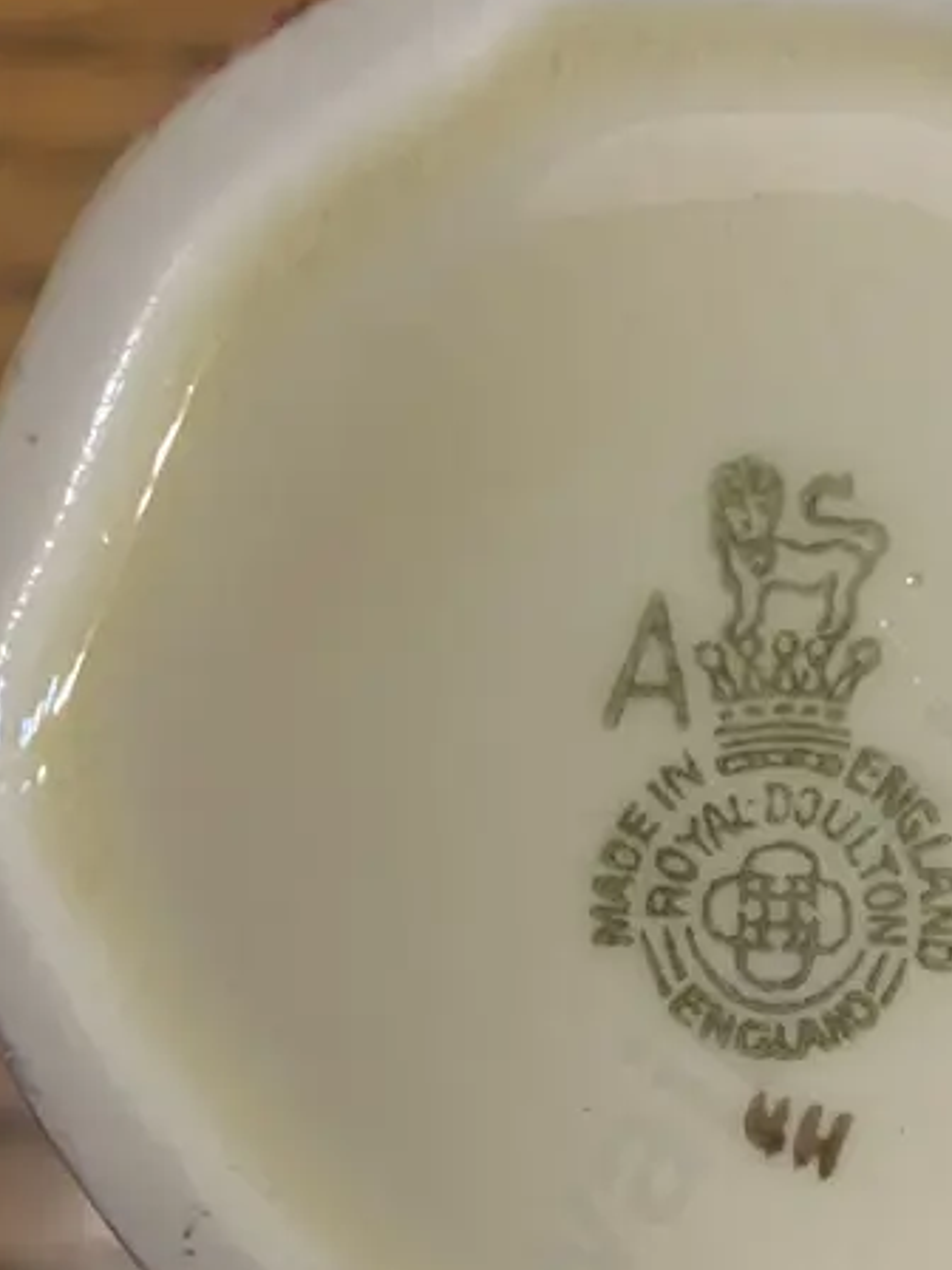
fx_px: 2347
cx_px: 793
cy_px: 970
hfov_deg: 22.5
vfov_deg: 29.7
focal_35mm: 64
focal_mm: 3.99
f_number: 1.8
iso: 160
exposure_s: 1/50
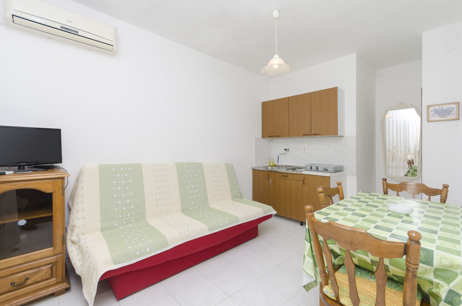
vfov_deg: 77.1
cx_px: 231
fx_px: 192
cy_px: 153
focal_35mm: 15
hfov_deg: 100.5
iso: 400
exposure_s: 1/160
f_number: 6.3
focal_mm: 10
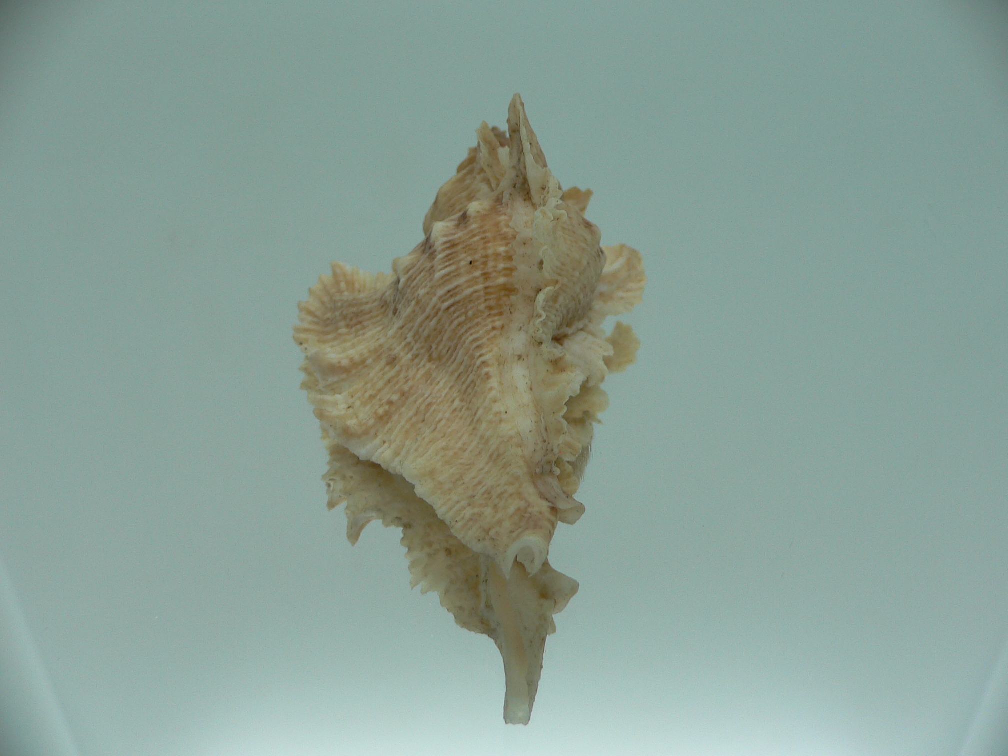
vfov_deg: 40.7
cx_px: 504
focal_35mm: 35
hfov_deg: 52.6
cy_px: 378
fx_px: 1019
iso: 80
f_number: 2.8
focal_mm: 4.6
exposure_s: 1/60
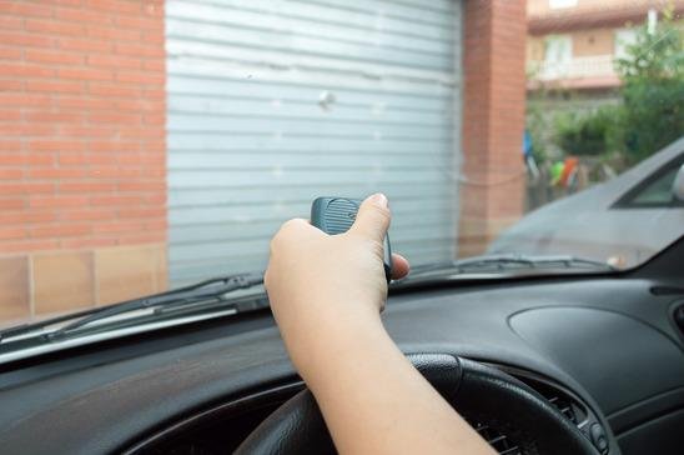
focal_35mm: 39
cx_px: 342
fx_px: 740
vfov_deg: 34.1
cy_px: 228
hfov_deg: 49.6
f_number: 6.3
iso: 200
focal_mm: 26
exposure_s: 1/30
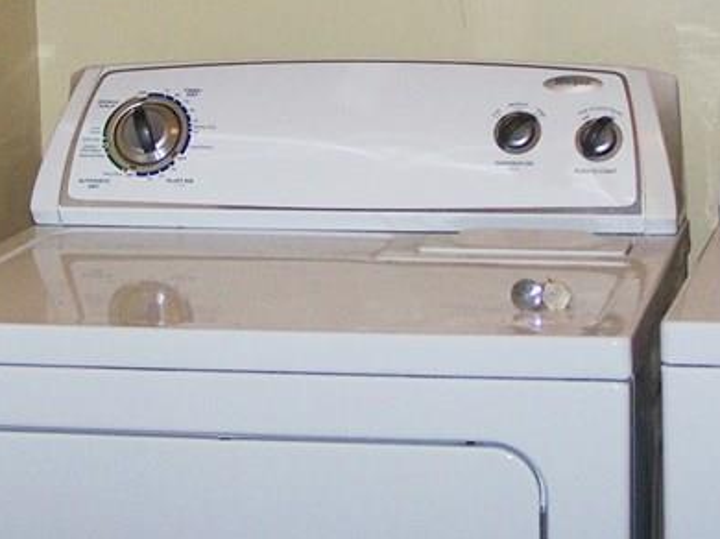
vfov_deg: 13.0
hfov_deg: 17.4
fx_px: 2349
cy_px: 131
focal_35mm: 113
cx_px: 454
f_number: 2.9
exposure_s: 1/60
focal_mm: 7.1
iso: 80
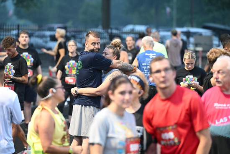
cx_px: 115
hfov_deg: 10.3
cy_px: 77
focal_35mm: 200
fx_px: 1278
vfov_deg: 6.9
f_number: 4
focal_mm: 200
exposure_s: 1/500
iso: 7200
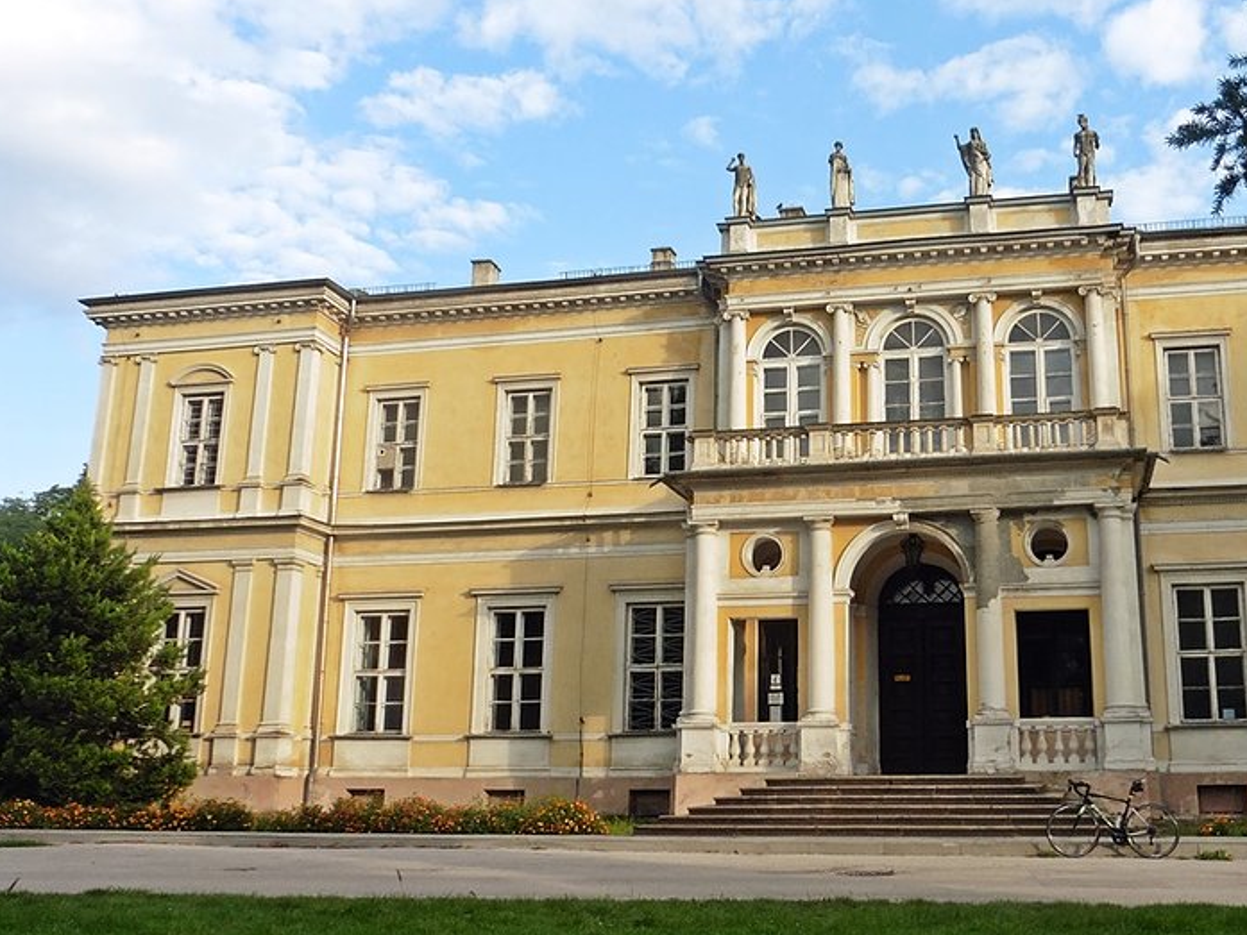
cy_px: 426
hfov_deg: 57.4
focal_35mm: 31
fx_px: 1117
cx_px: 800
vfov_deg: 45.4
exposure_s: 1/400
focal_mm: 4.3
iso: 100
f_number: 4
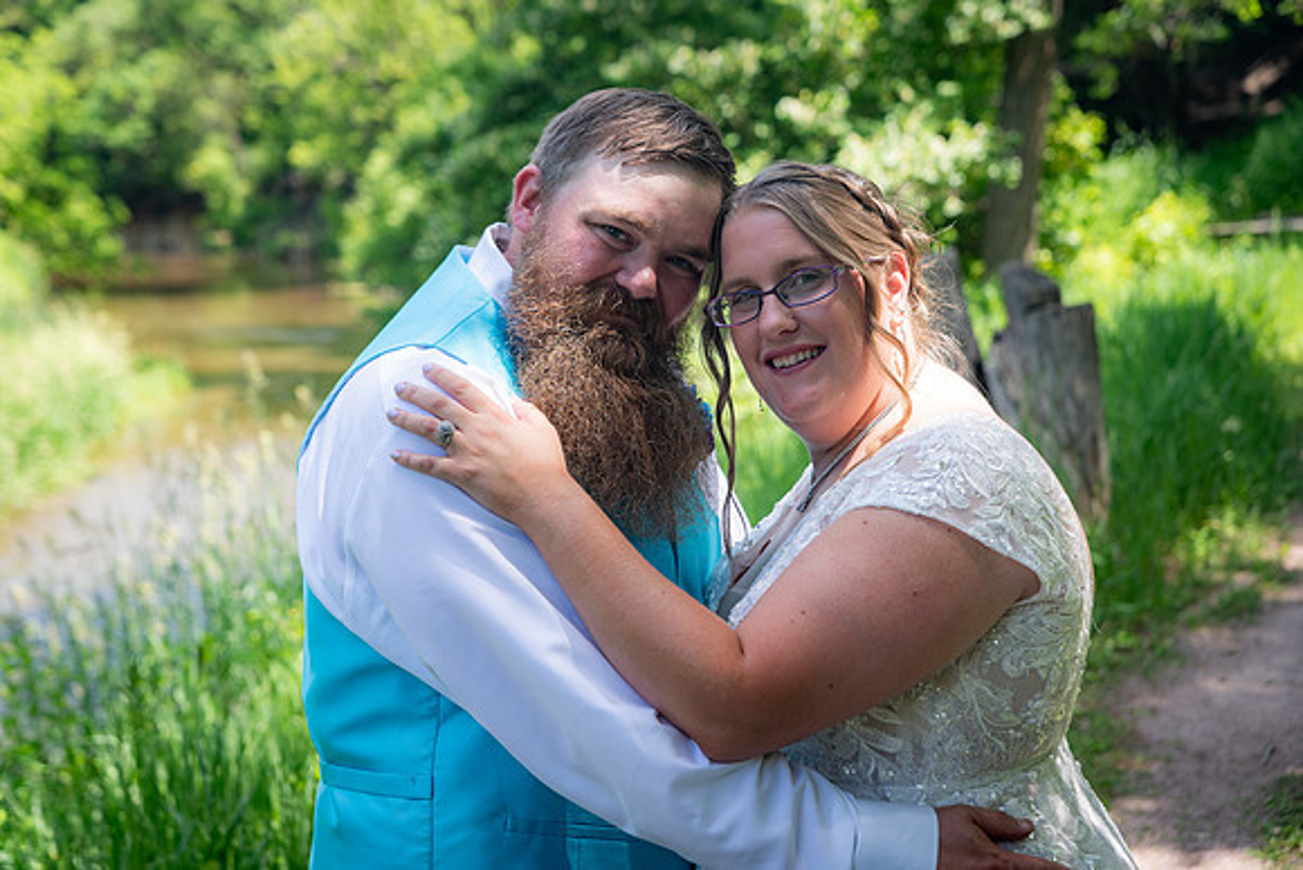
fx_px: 2462
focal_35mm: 68
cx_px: 652
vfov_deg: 20.0
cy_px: 435
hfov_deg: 29.6
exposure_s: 1/125
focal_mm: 68
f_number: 5
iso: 100
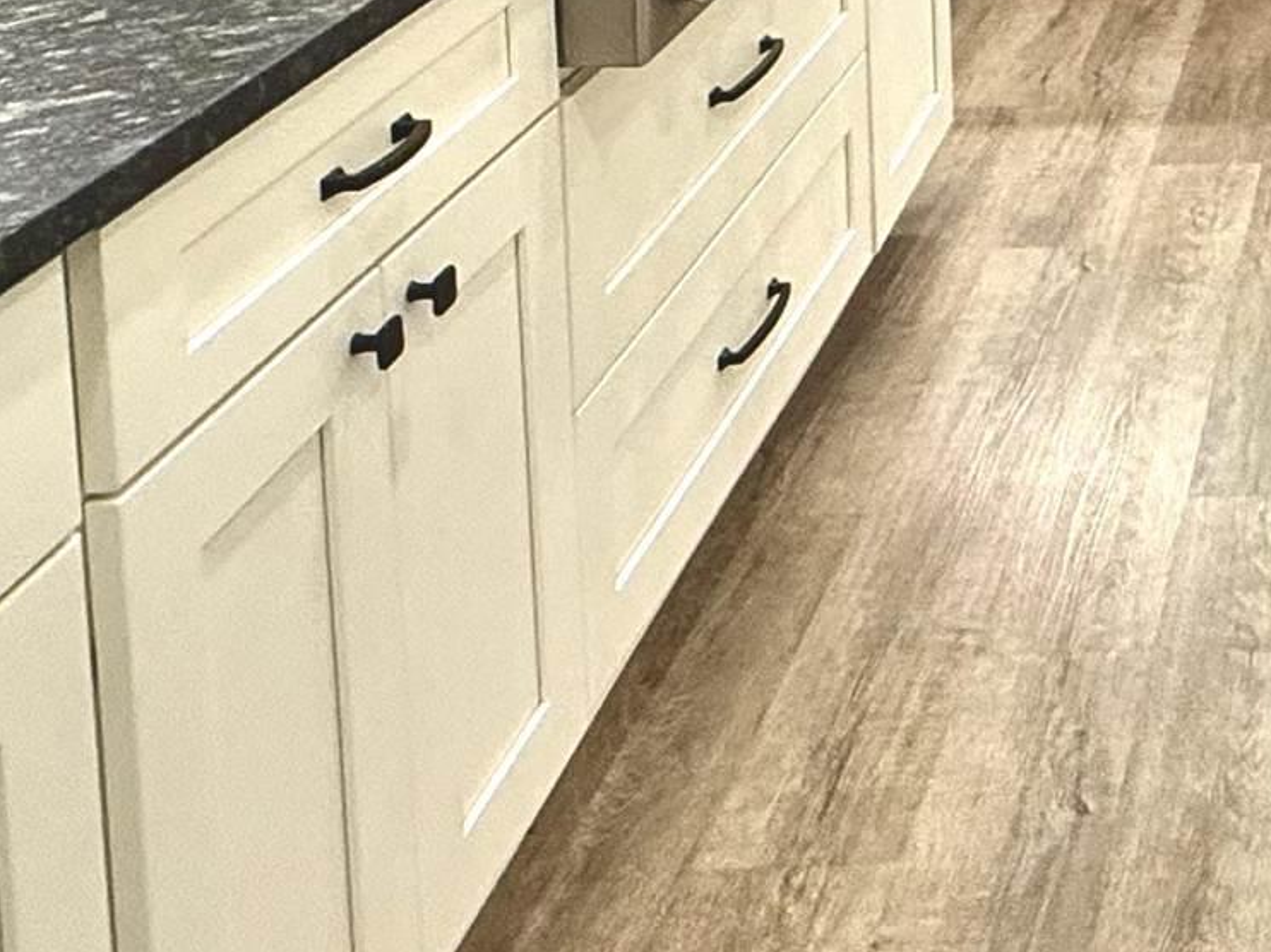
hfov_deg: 27.8
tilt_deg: -5.2
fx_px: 2129
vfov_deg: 21.0
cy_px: -512
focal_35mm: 58
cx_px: 1643
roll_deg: -0.3
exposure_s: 1/120
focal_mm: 2.22
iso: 200
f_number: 2.2
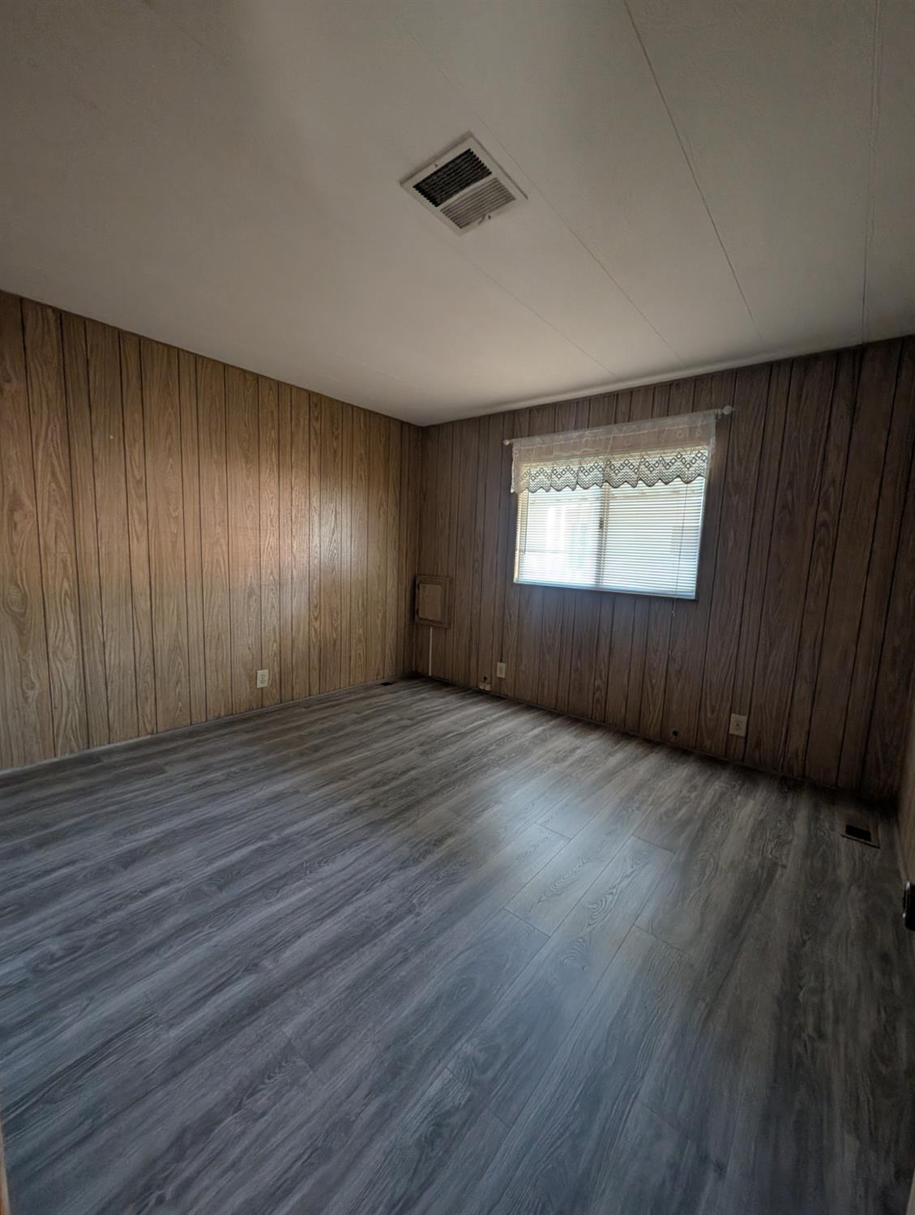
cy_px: 608
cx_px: 458
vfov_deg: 110.4
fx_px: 422
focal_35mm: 12
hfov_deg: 94.7
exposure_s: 1/23.8
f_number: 1.7
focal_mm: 2.02
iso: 75
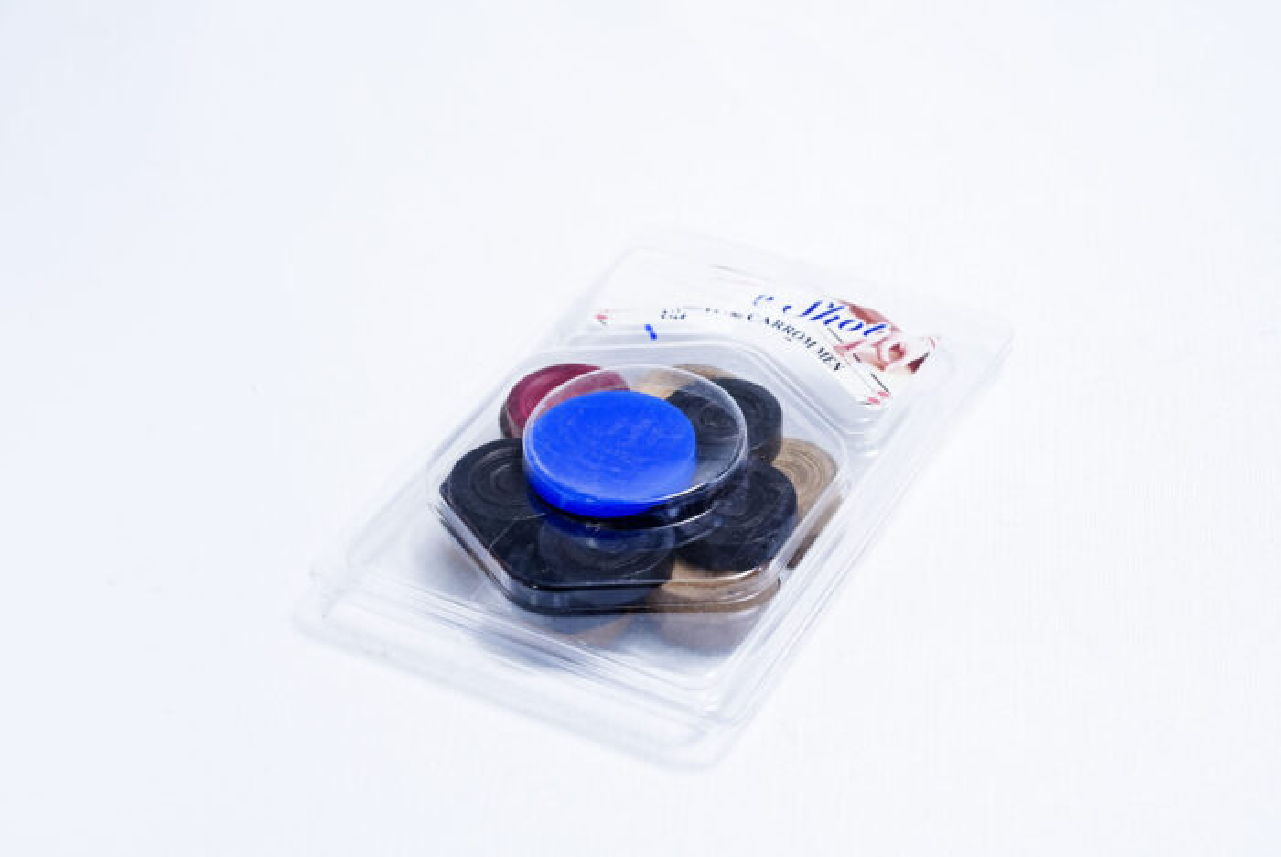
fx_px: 2493
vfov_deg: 19.5
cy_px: 428
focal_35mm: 70
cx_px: 640
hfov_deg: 28.8
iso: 3200
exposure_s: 1/160
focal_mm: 70
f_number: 8
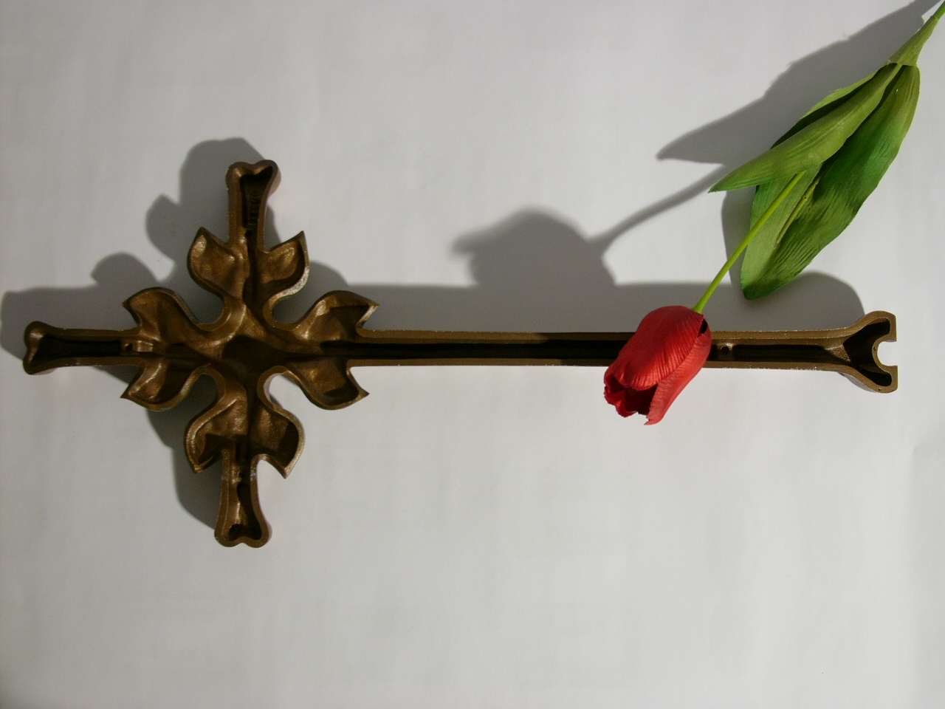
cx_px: 472
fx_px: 874
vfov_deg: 44.2
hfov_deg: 56.8
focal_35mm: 32
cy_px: 354
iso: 100
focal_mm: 8.2
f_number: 4.5
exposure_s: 1/160
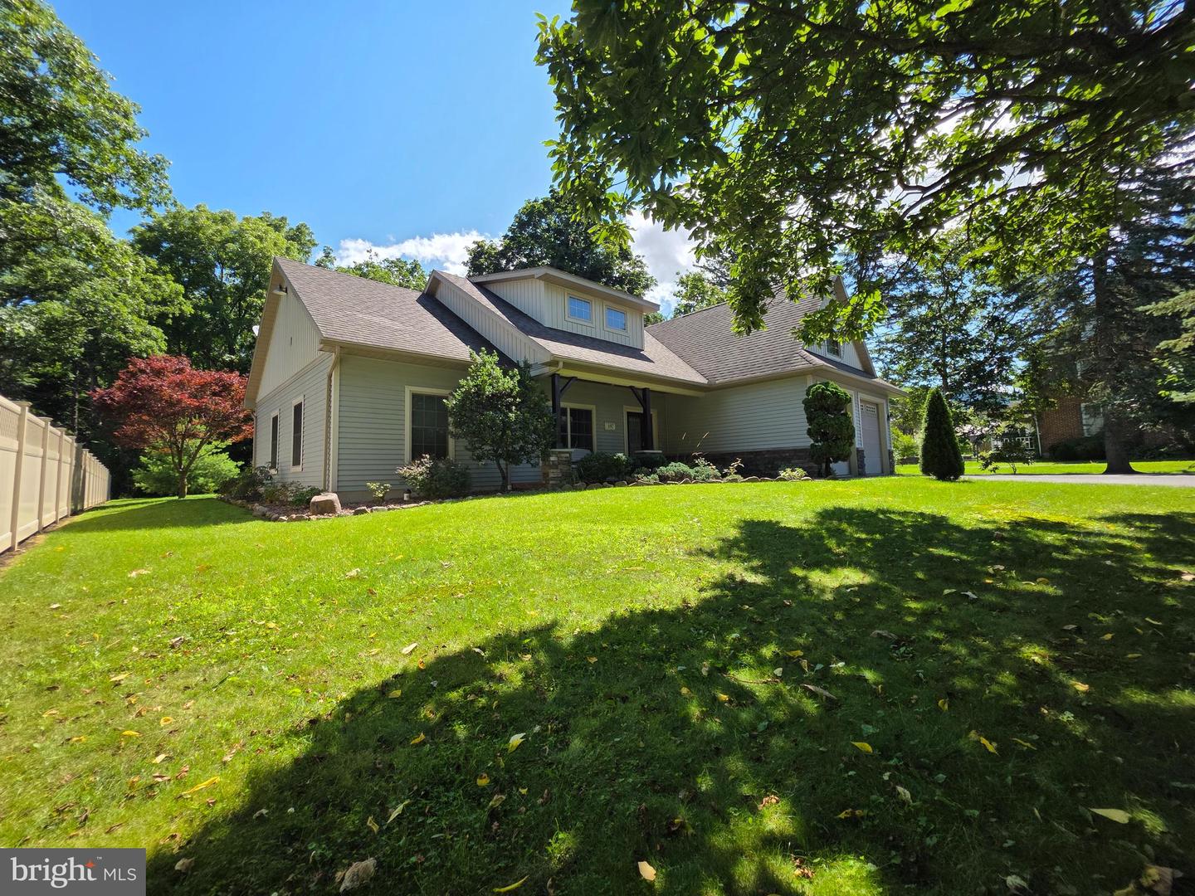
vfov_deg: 89.9
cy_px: 448
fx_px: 449
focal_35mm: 13
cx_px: 598
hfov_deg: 106.2
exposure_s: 1/1192
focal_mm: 2.2
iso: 40
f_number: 1.9
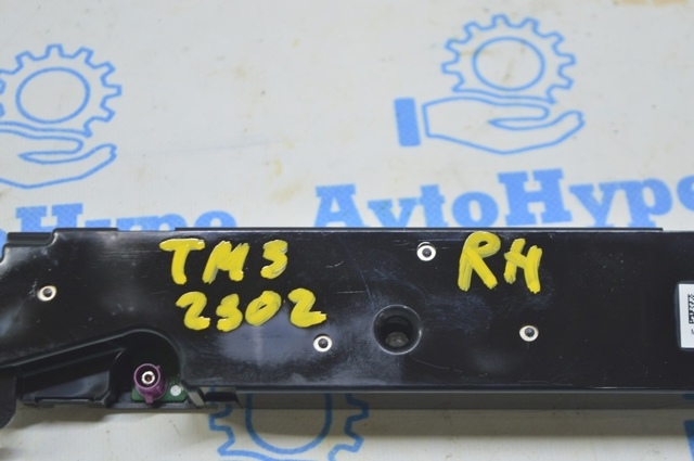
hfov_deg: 24.6
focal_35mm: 82
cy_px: 230
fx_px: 1588
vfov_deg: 16.5
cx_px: 347
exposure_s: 1/20
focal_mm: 55
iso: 400
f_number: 5.6
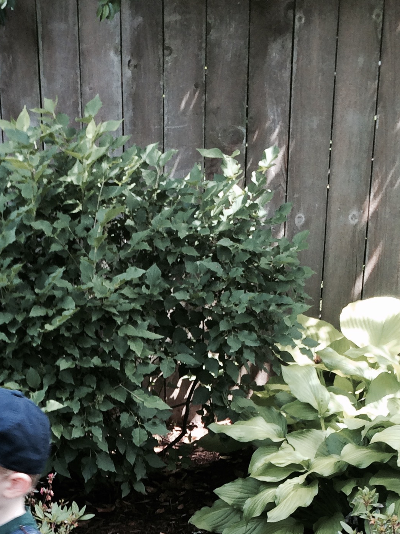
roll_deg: +3.7
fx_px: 1048
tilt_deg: -28.2
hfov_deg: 21.4
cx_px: 98
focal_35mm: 68
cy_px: 544
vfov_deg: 26.9
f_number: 2.2
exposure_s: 1/120
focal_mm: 4.15
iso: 64
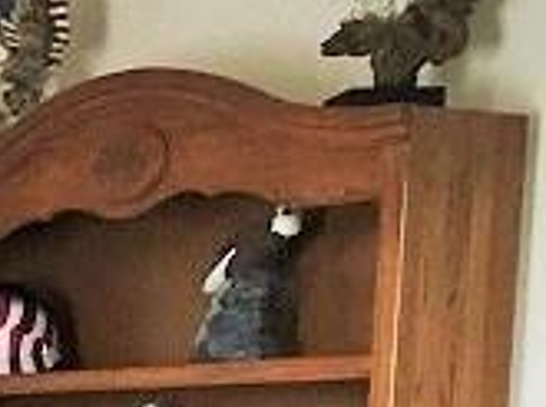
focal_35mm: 141
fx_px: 2219
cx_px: -635
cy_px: 804
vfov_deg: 9.8
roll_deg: +1.0
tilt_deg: -7.0
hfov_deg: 12.1
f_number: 2.2
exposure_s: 1/30
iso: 200
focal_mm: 4.15
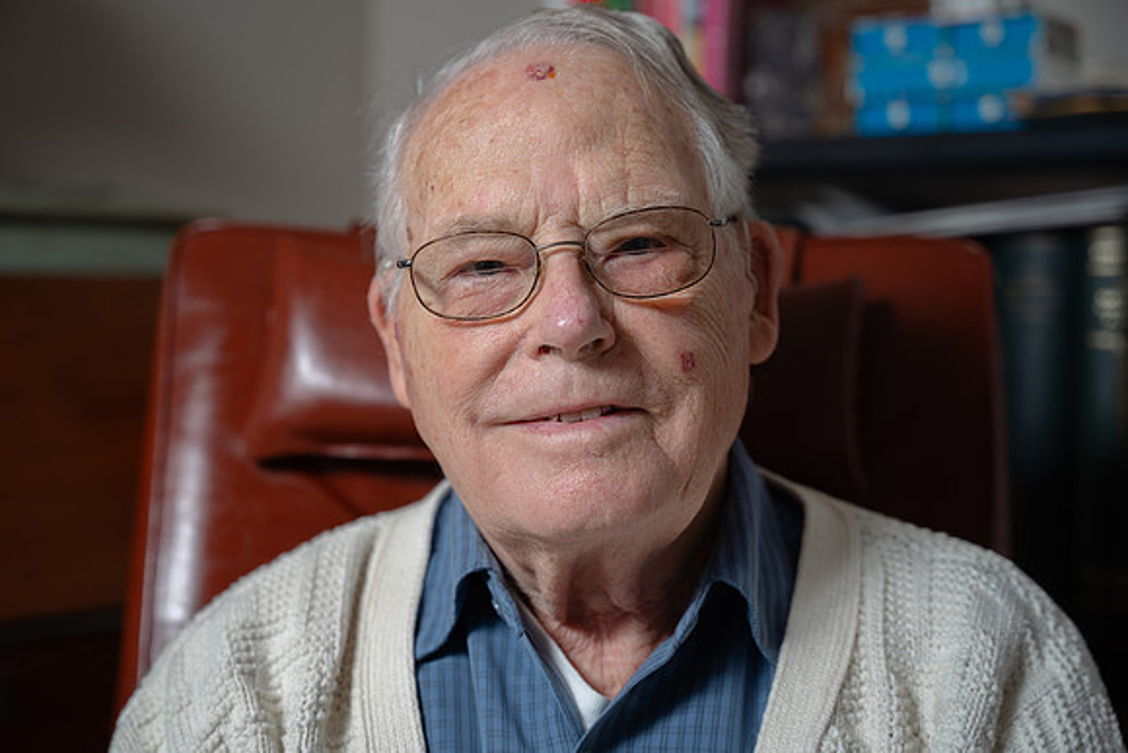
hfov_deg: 34.8
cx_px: 531
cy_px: 382
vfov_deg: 23.6
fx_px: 1800
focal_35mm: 57
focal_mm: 54.3
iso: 200
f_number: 2.8
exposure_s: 1/160
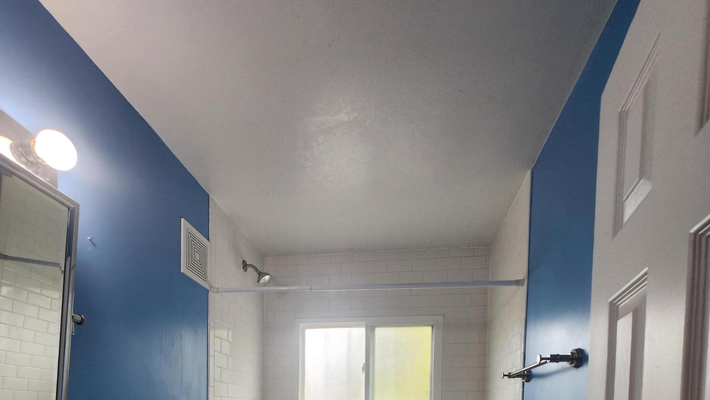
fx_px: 358
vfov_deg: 45.0
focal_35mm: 19
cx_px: 354
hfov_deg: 89.6
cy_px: 435
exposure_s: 1/60
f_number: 2.2
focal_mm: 1.74
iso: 100
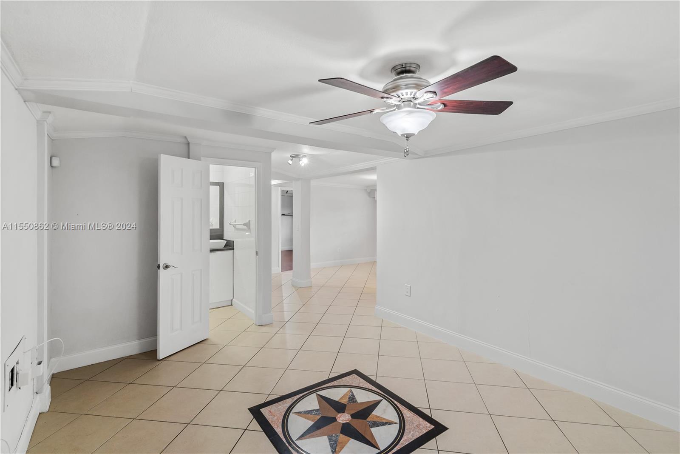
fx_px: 302
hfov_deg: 96.7
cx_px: 340
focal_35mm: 16
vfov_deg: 73.8
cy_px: 227
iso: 640
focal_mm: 16
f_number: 7.1
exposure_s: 1/60
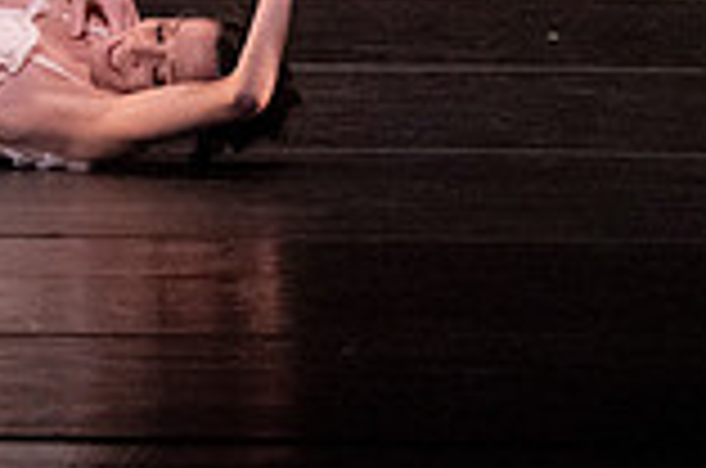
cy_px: -380
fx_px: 27263
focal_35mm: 1393
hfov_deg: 1.5
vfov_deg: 1.0
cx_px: -189
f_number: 5.6
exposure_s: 1/400
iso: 20000
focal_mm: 376
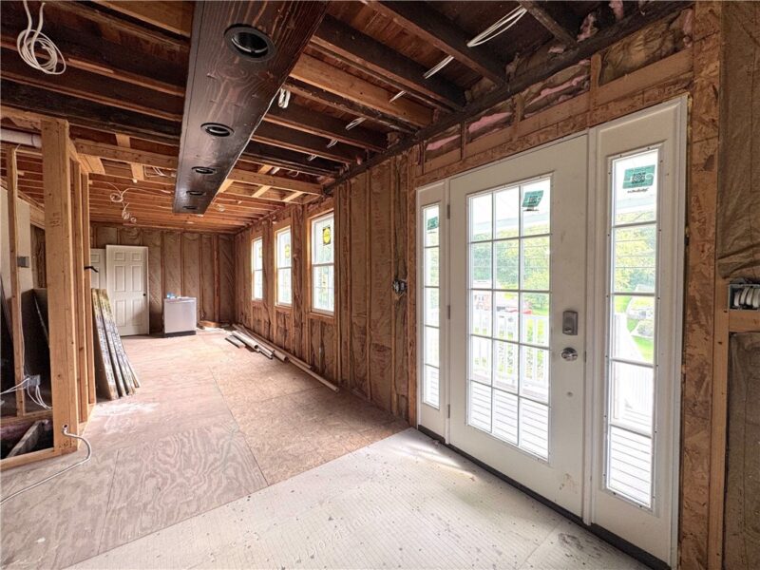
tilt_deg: -2.3
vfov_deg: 85.7
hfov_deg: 102.1
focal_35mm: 14
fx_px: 307
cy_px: 285
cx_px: 380
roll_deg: +0.3
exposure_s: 1/99
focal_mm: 2.22
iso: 80
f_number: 2.2
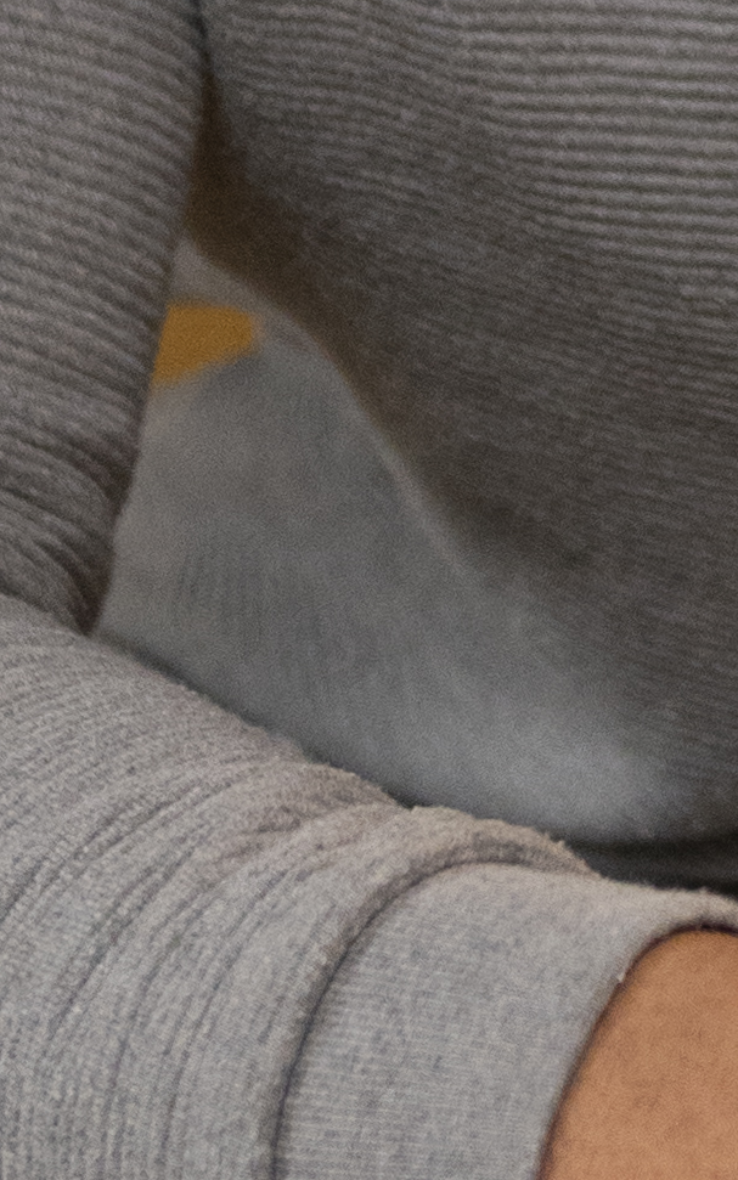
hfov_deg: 3.5
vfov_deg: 5.6
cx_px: 1781
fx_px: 11841
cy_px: -1043
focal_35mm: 368
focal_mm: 58
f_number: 2.8
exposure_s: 1/100
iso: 1600
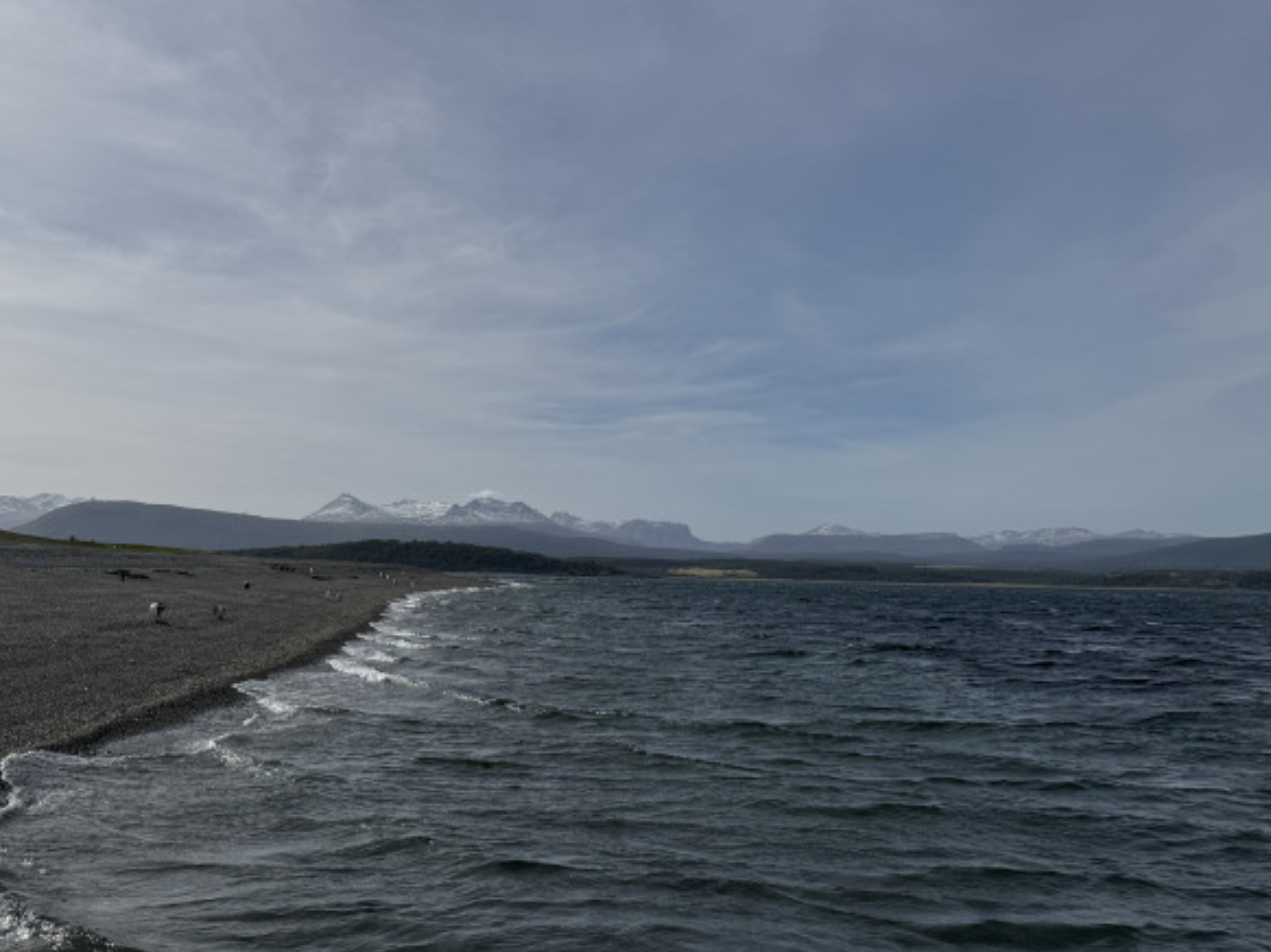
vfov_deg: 42.8
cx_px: 408
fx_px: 1211
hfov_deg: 54.1
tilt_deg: +8.7
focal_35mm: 33
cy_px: 395
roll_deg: -1.4
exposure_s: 1/12346
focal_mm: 6.76
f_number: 1.78
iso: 64
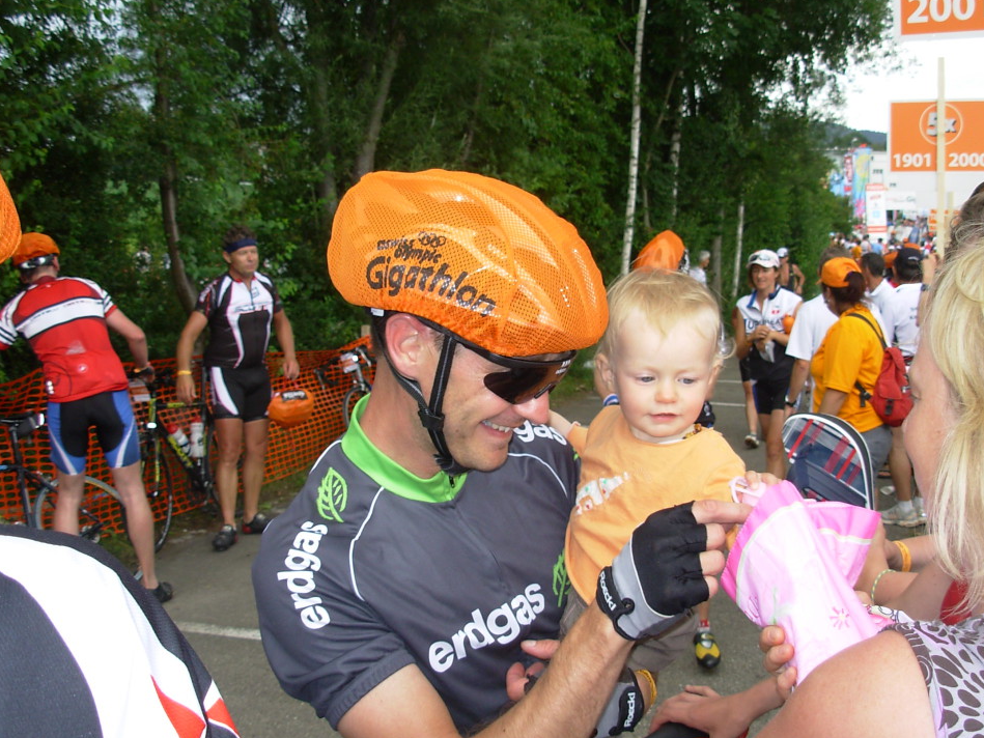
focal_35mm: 41
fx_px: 1166
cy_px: 368
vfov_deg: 35.1
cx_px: 510
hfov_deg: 45.8
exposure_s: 1/264
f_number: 2.9
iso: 50
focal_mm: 6.3
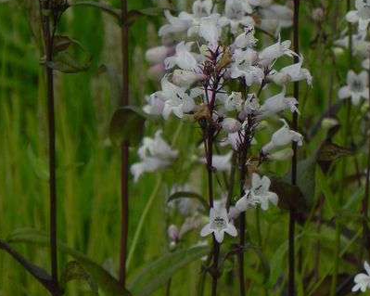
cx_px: 243
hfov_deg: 2.9
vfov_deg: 2.3
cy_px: -73
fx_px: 7226
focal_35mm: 660
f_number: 5
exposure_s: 1/800
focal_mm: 59.9
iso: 160
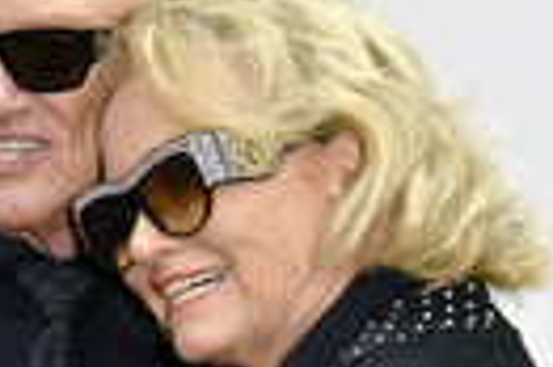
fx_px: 2746
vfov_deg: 7.6
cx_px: 192
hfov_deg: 11.5
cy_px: 426
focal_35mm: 179
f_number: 5.6
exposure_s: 1/125
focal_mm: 52
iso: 1600
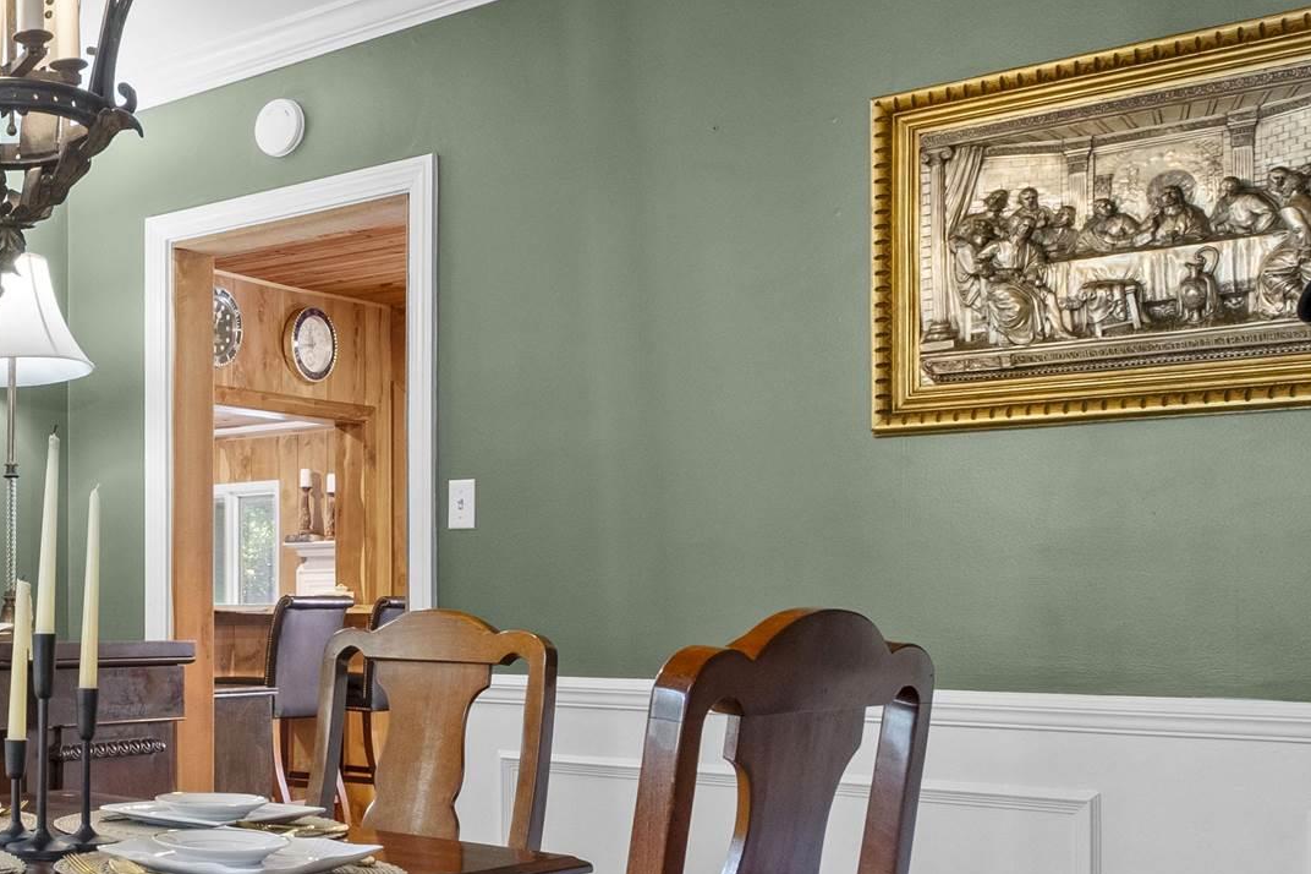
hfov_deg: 40.4
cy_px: 645
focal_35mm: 43
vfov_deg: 30.7
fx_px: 1565
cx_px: 31
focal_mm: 10
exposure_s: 1.5
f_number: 7.1
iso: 640
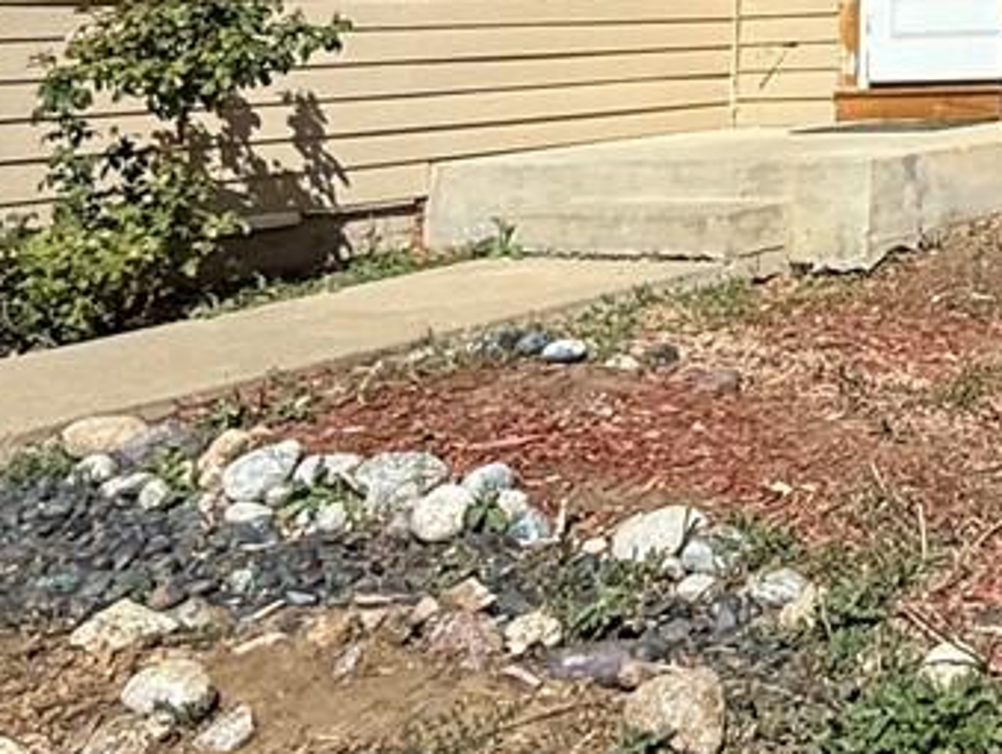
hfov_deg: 24.0
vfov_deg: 19.5
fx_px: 1912
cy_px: -364
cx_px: 1445
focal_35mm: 66
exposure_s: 1/2976
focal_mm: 2.22
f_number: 2.2
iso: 50
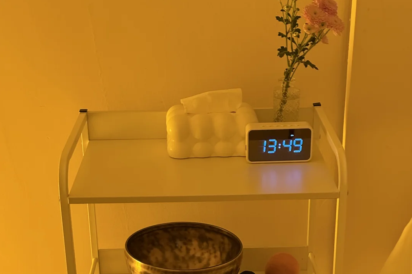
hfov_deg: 30.1
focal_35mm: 67
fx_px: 767
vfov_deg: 20.1
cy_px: 223
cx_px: 206
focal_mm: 6.76
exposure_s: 1/25
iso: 500
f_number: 1.78
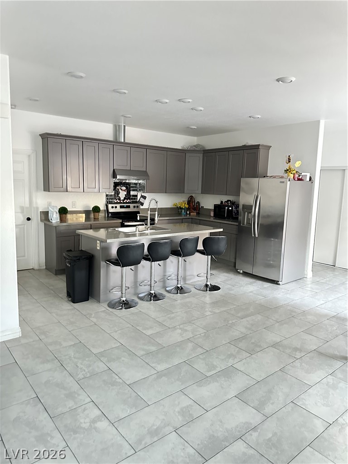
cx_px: 174
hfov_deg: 56.8
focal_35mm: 24
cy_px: 232
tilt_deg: -6.6
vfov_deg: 71.6
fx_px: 322
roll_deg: -1.4
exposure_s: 1/26
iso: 2000
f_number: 1.78
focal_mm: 6.86
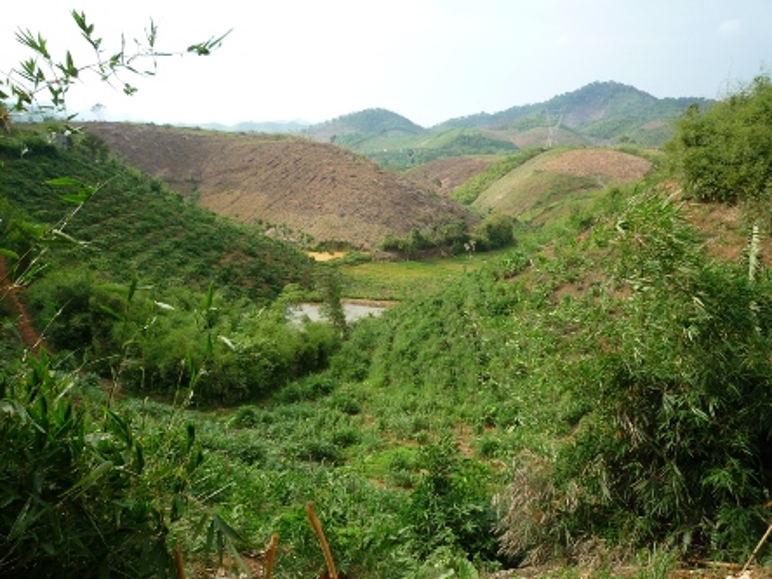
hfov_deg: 69.4
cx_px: 386
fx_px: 558
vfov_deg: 54.9
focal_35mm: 25
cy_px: 290
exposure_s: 1/500
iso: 100
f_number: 2.8
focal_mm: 4.4
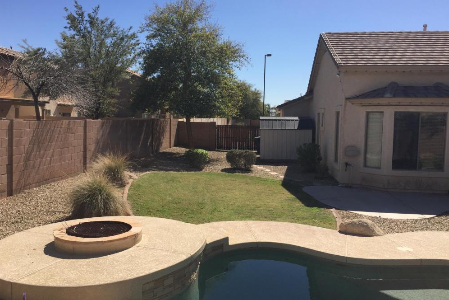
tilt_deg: -4.3
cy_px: 145
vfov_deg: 42.3
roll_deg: -0.6
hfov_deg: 60.3
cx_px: 219
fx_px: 387
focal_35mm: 31
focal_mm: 4.15
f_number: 2.2
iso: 32
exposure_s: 1/2639
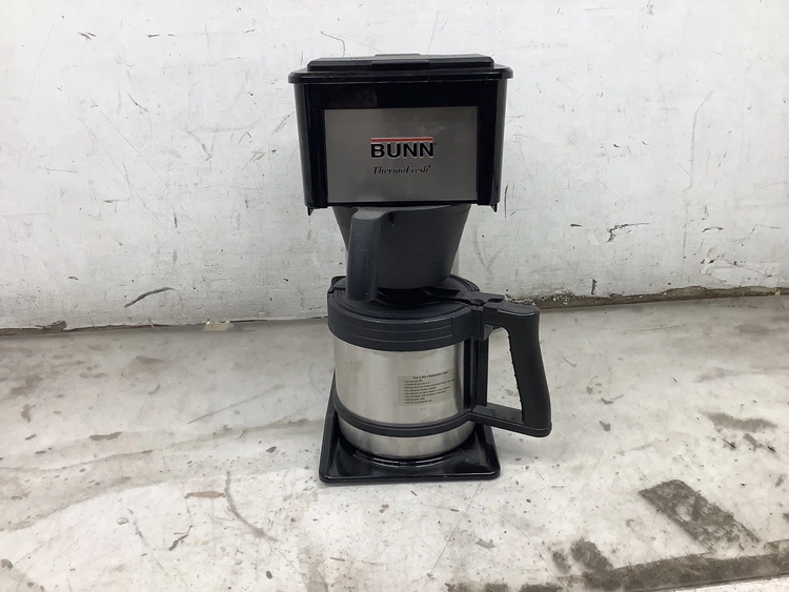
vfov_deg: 45.5
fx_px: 707
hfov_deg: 58.3
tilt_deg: -19.1
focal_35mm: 31
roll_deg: +1.7
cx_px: 394
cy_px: 296
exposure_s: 1/120
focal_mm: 3.3
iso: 80
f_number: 2.4
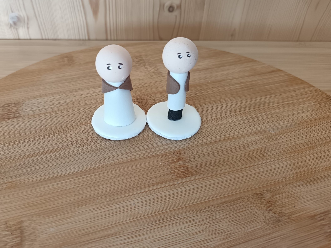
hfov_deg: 61.2
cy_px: 115
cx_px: 135
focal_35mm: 29
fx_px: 277
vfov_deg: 48.2
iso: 471
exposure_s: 1/120
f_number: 1.75
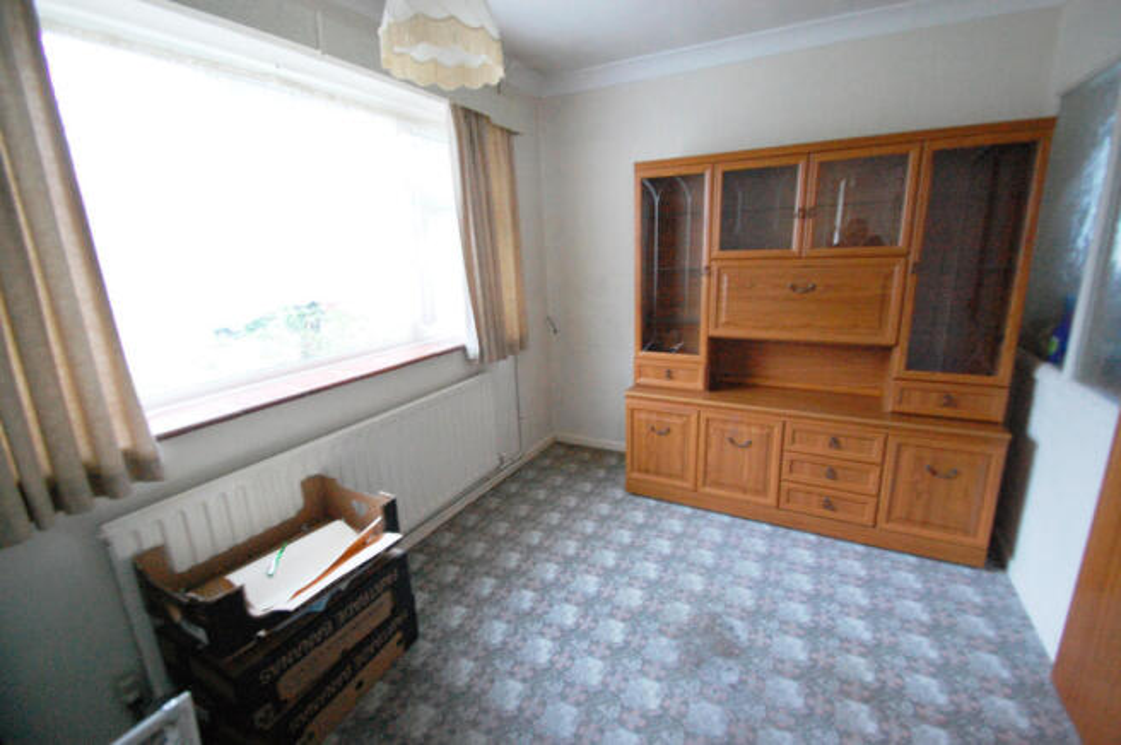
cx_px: 560
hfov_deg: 100.4
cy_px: 372
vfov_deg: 77.2
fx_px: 467
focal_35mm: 15
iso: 1600
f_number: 3.5
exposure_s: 1/5
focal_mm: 10
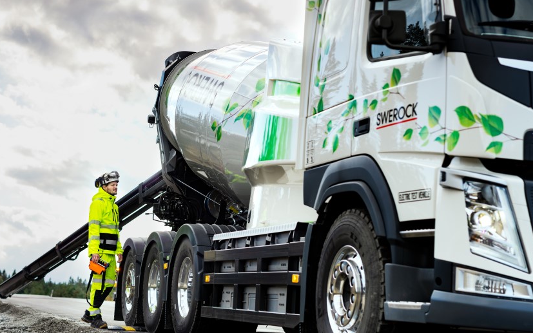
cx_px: 197
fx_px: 1031
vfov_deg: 18.3
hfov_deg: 28.9
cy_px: 138
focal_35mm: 71
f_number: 3.2
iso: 80
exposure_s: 1/320
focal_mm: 50
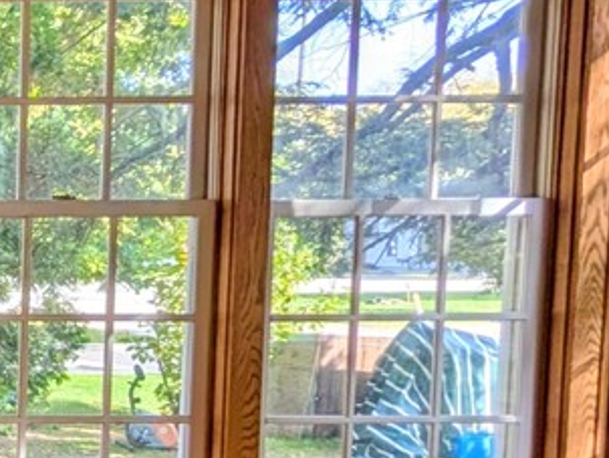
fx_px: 1004
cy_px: 307
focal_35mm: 57
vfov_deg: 25.6
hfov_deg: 21.7
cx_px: -485
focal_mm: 2.02
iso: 50
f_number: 1.7
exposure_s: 1/585
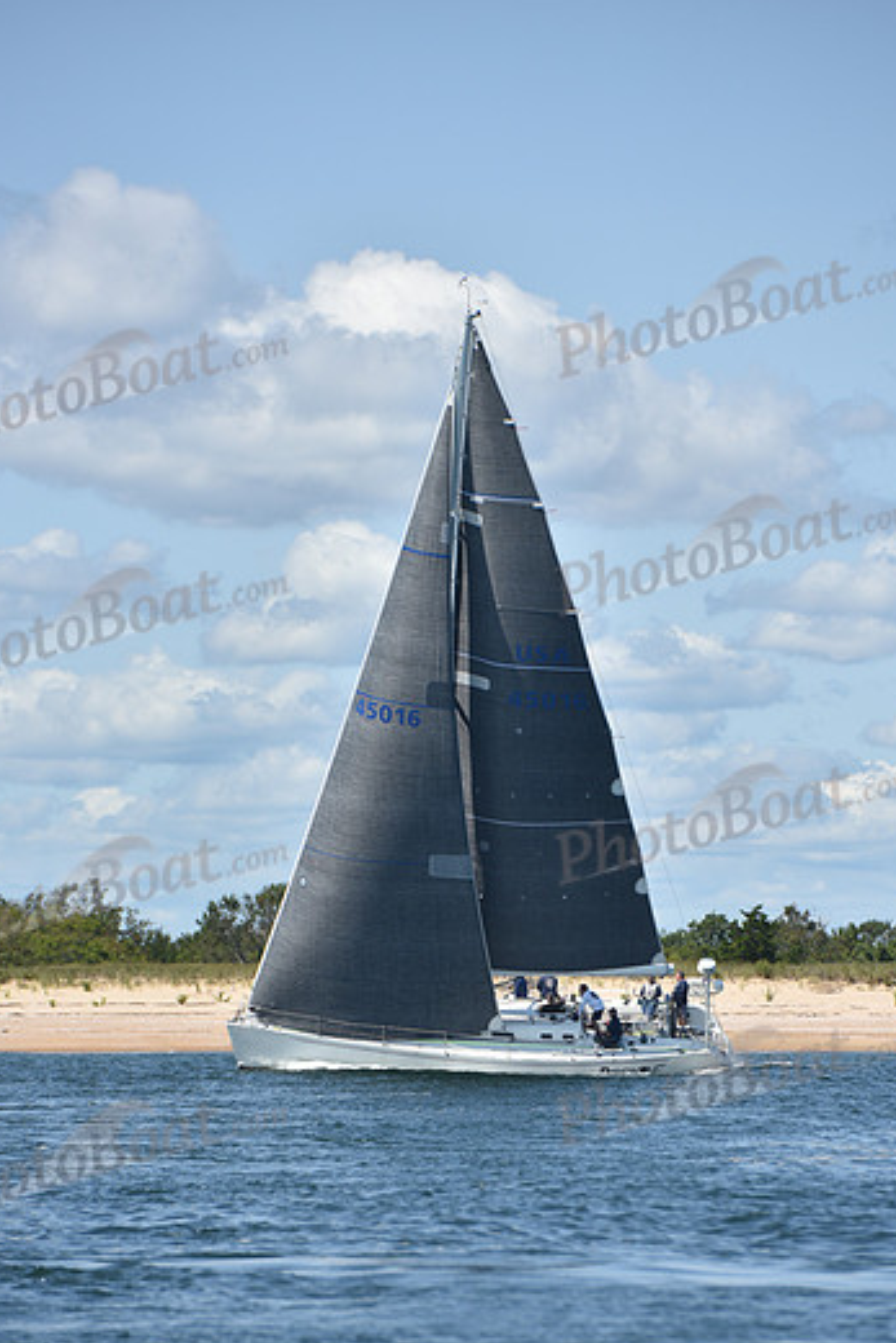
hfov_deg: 6.2
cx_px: 422
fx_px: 8319
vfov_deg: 9.2
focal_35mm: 223
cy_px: 721
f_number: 5.6
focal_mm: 200
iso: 250
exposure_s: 1/2000
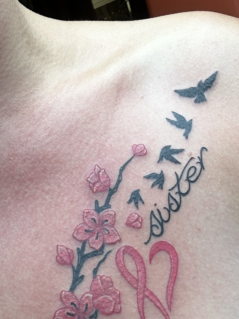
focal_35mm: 51
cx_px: 137
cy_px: 154
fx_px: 469
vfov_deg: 37.5
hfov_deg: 28.5
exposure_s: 1/120
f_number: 1.9
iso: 50
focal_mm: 2.69
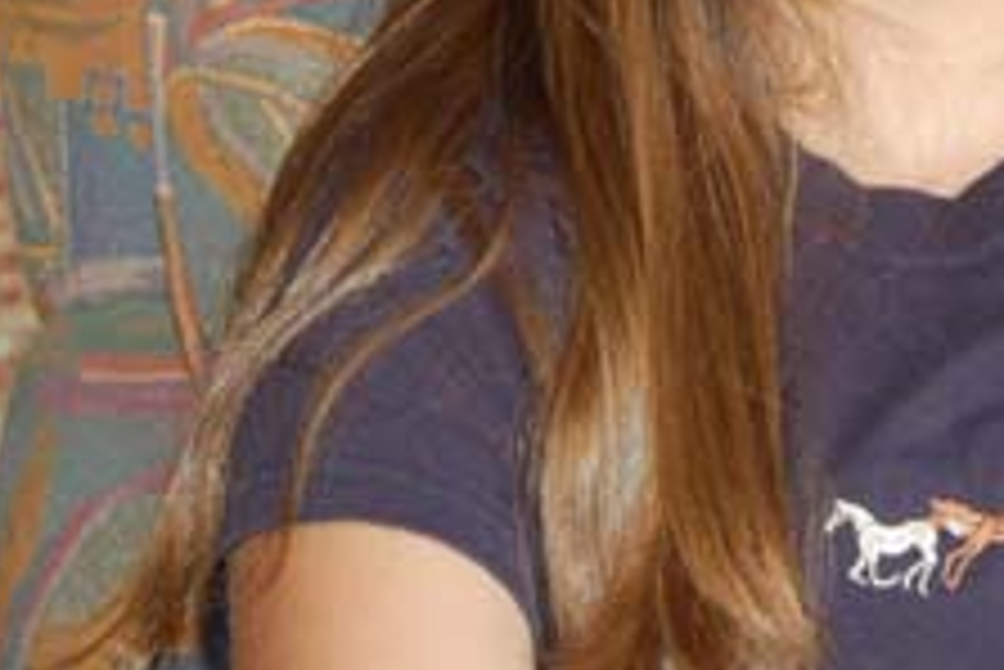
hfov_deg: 9.5
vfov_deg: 6.4
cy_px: -22
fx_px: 6000
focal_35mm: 215
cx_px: 873
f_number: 4.8
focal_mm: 50
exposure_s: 1/60
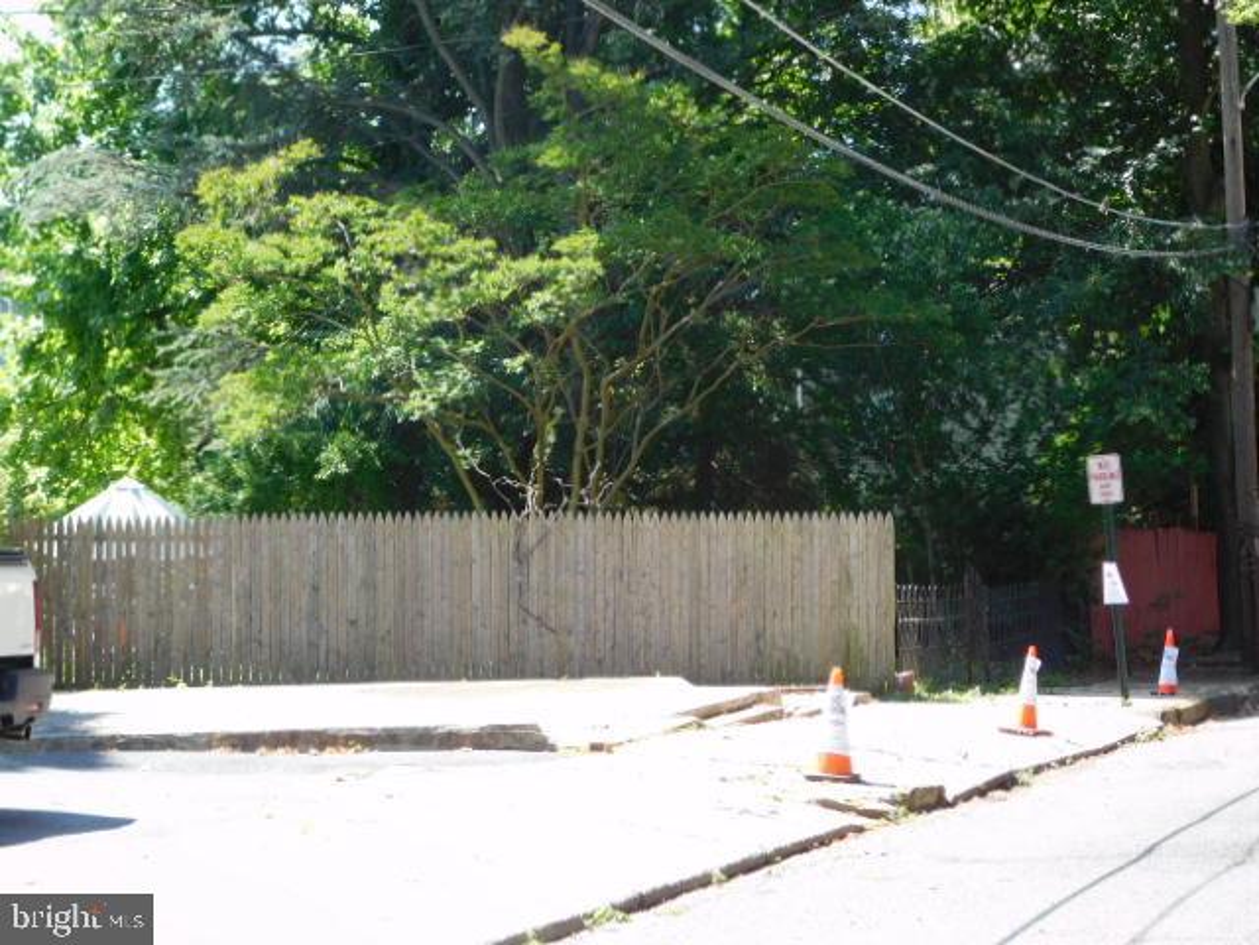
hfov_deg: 21.5
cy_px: 472
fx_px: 3310
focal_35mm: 91
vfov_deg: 16.2
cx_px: 630
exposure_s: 1/160
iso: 125
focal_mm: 16.1
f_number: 4.5
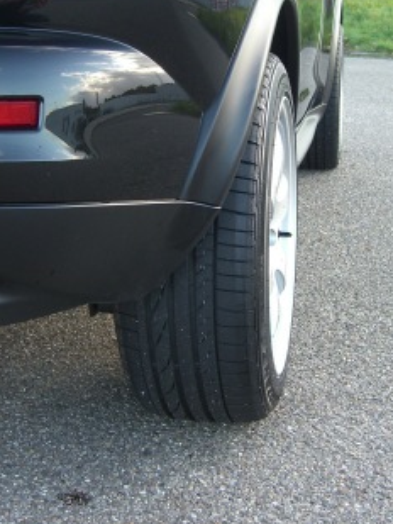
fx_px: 892
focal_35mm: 59
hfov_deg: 24.8
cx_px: 222
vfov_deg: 32.4
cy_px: 170
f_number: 2.8
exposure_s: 1/100
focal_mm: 7.9
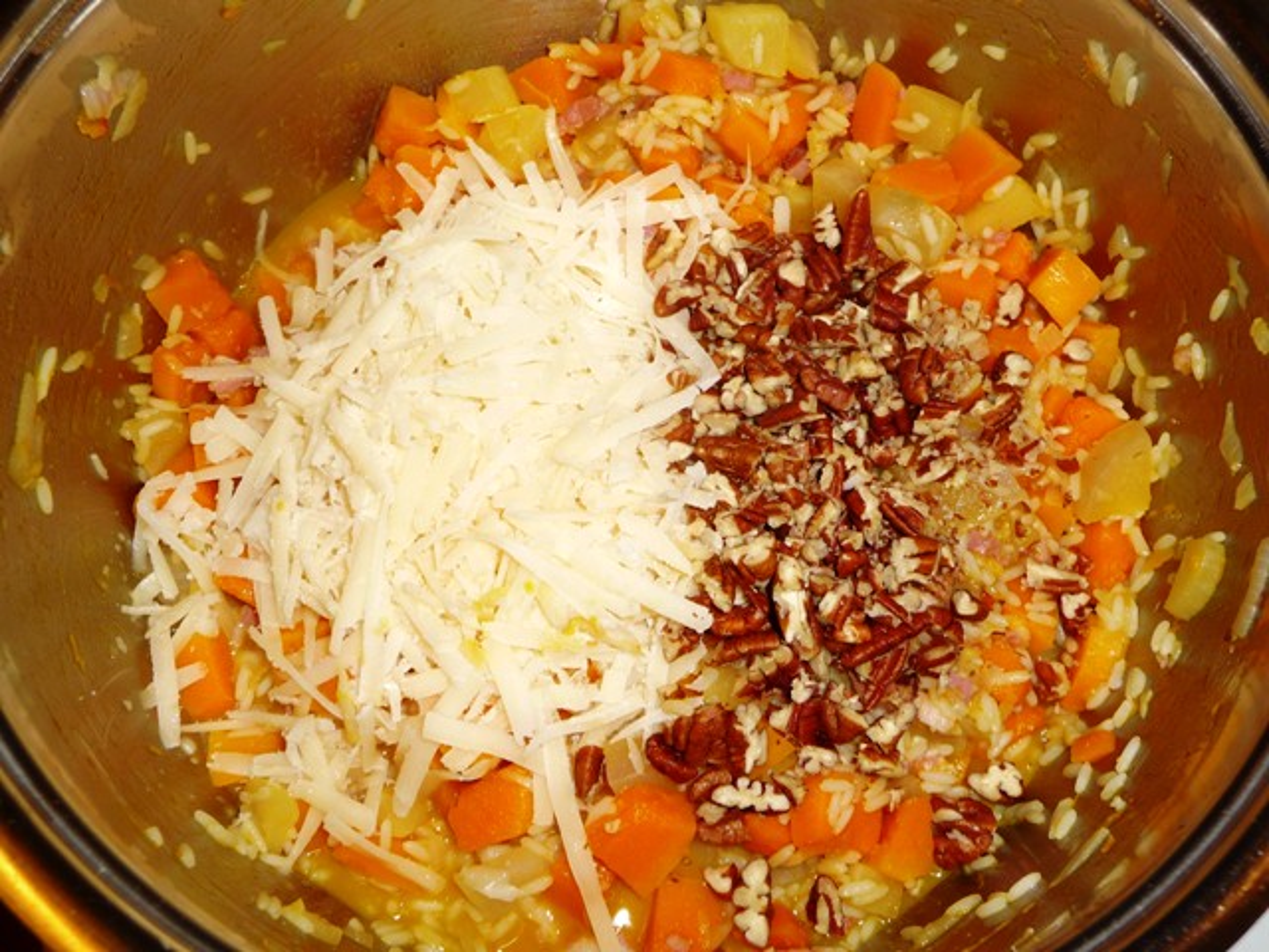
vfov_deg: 39.7
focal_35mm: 36
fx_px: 1320
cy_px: 476
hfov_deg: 51.4
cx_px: 634
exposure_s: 1/30
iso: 100
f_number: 3.7
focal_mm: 6
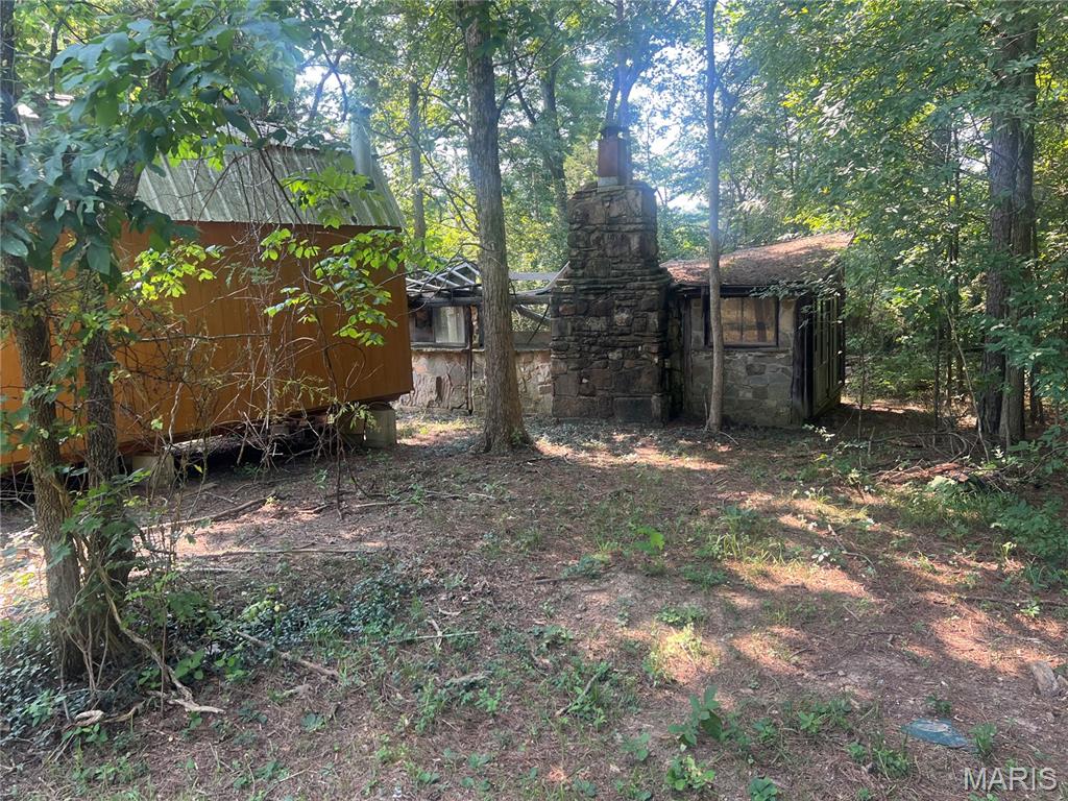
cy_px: 400
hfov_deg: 67.3
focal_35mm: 26
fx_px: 802
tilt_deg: -10.7
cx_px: 534
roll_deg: +2.4
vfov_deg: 53.1
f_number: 1.5
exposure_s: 1/145
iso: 40
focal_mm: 5.7
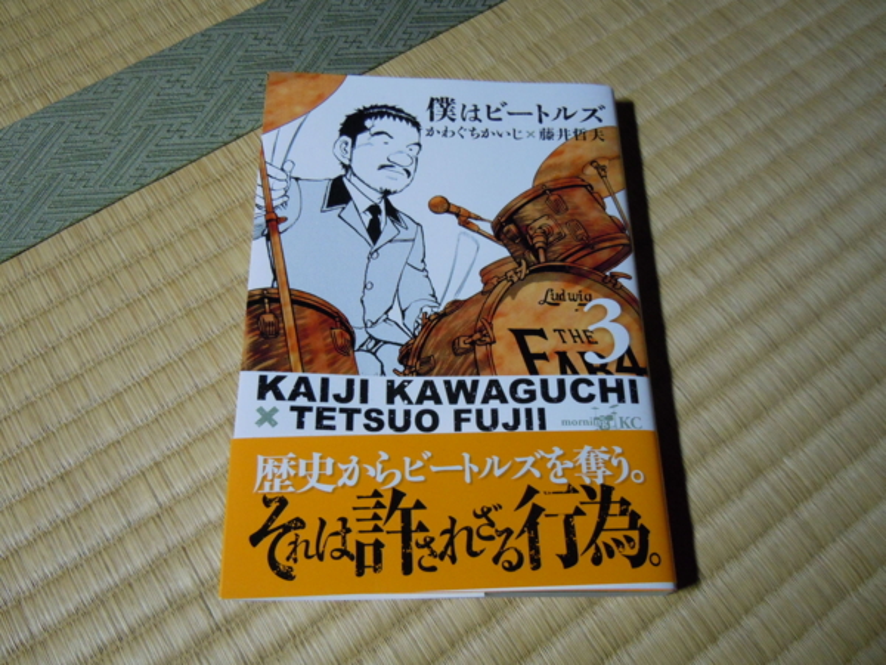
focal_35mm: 30
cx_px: 443
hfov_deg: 60.0
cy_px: 332
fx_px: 768
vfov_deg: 46.8
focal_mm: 5.4
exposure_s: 1/15
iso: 400
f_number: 3.5
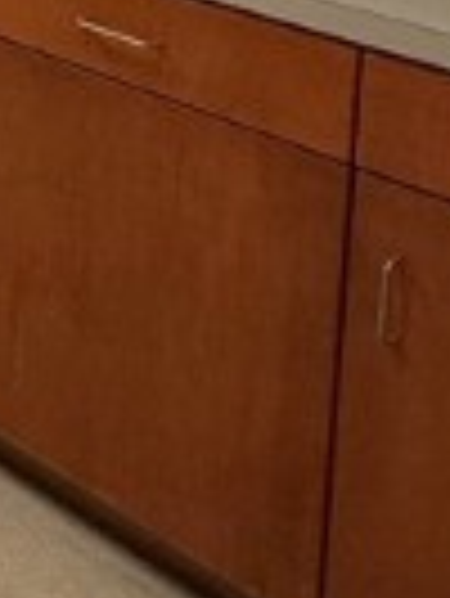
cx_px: -778
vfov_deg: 20.2
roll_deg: -0.4
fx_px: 1402
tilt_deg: -6.1
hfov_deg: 12.2
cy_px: -337
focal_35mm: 81
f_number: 2.2
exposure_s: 1/120
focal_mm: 2.22
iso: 400
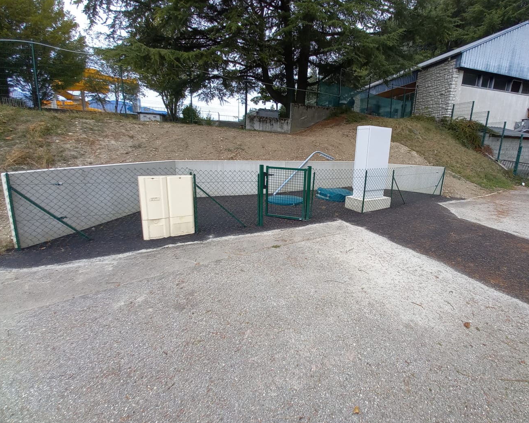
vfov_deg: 83.8
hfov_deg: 96.1
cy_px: 191
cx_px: 303
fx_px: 235
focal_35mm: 15
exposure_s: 1/438
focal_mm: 1.42
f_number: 2.2
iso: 40
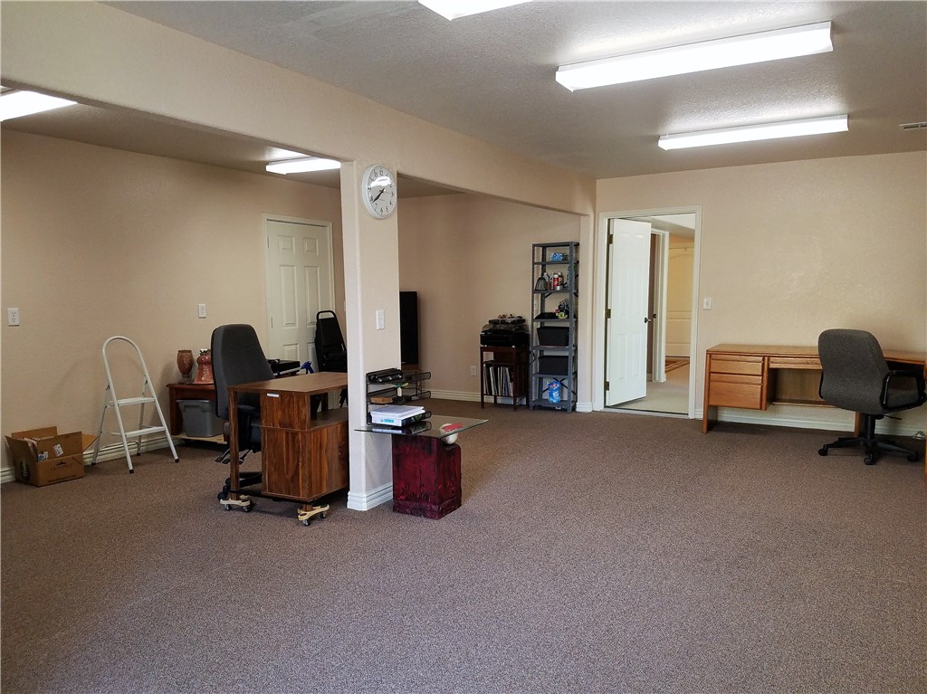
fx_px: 696
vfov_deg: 53.0
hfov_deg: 67.3
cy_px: 347
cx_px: 464
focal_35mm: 26
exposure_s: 1/60
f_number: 1.7
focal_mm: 4.2
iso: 160
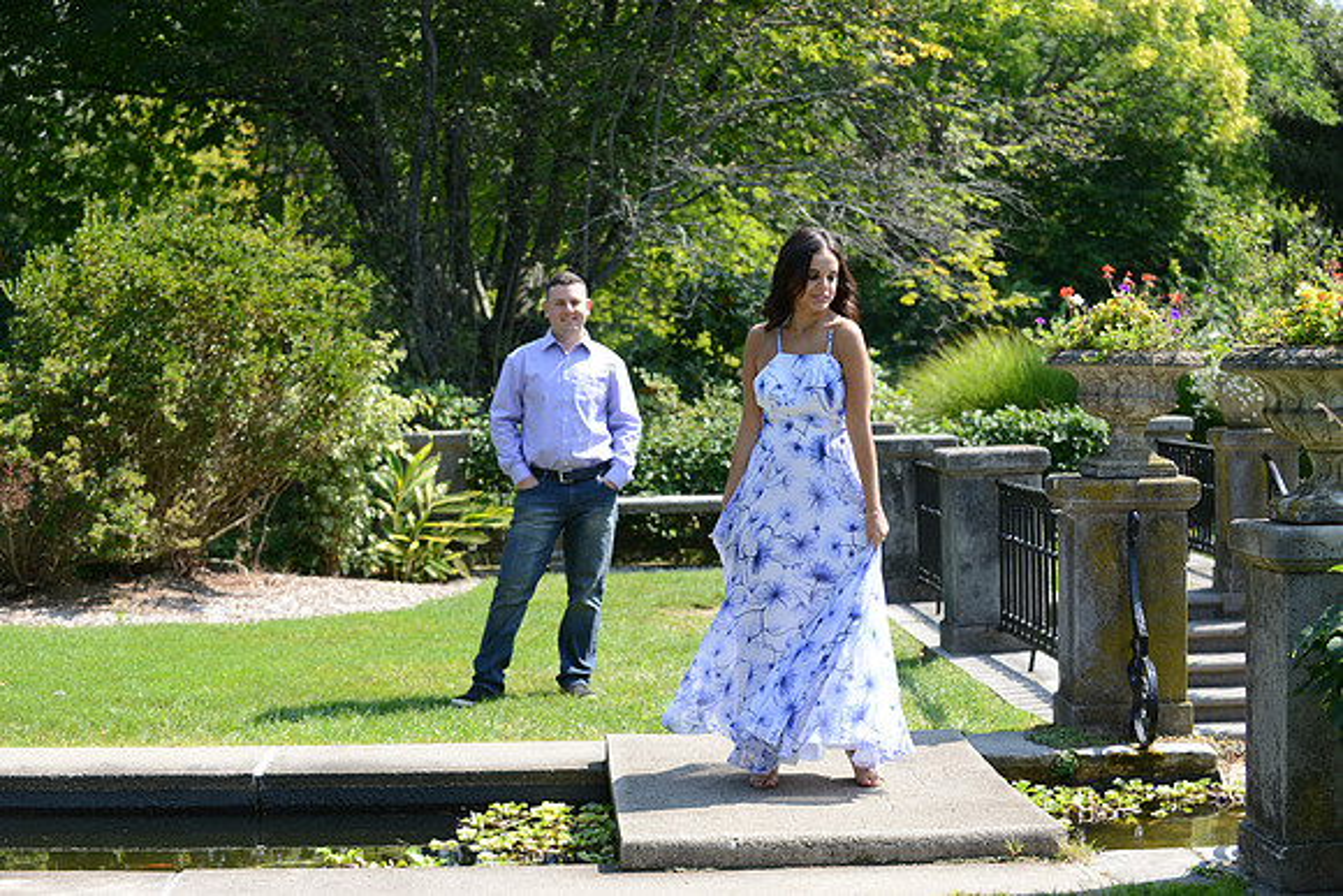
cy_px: 448
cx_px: 672
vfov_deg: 19.5
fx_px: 2612
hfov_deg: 28.8
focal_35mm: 70
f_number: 5
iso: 400
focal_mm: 70
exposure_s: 1/1000
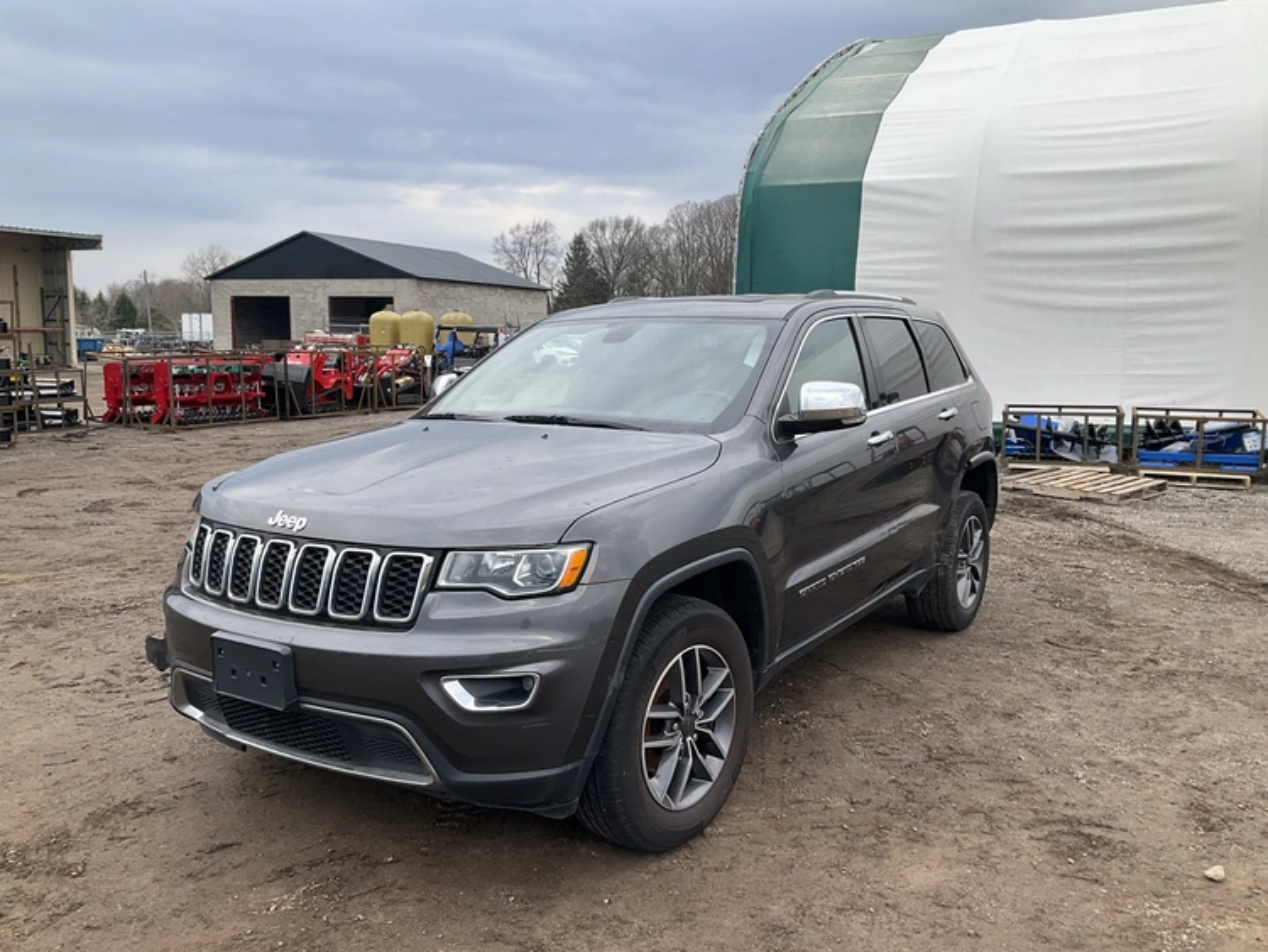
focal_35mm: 29
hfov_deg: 61.6
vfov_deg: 48.3
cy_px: 476
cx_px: 634
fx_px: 1063
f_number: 1.8
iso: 25
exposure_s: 1/519
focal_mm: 3
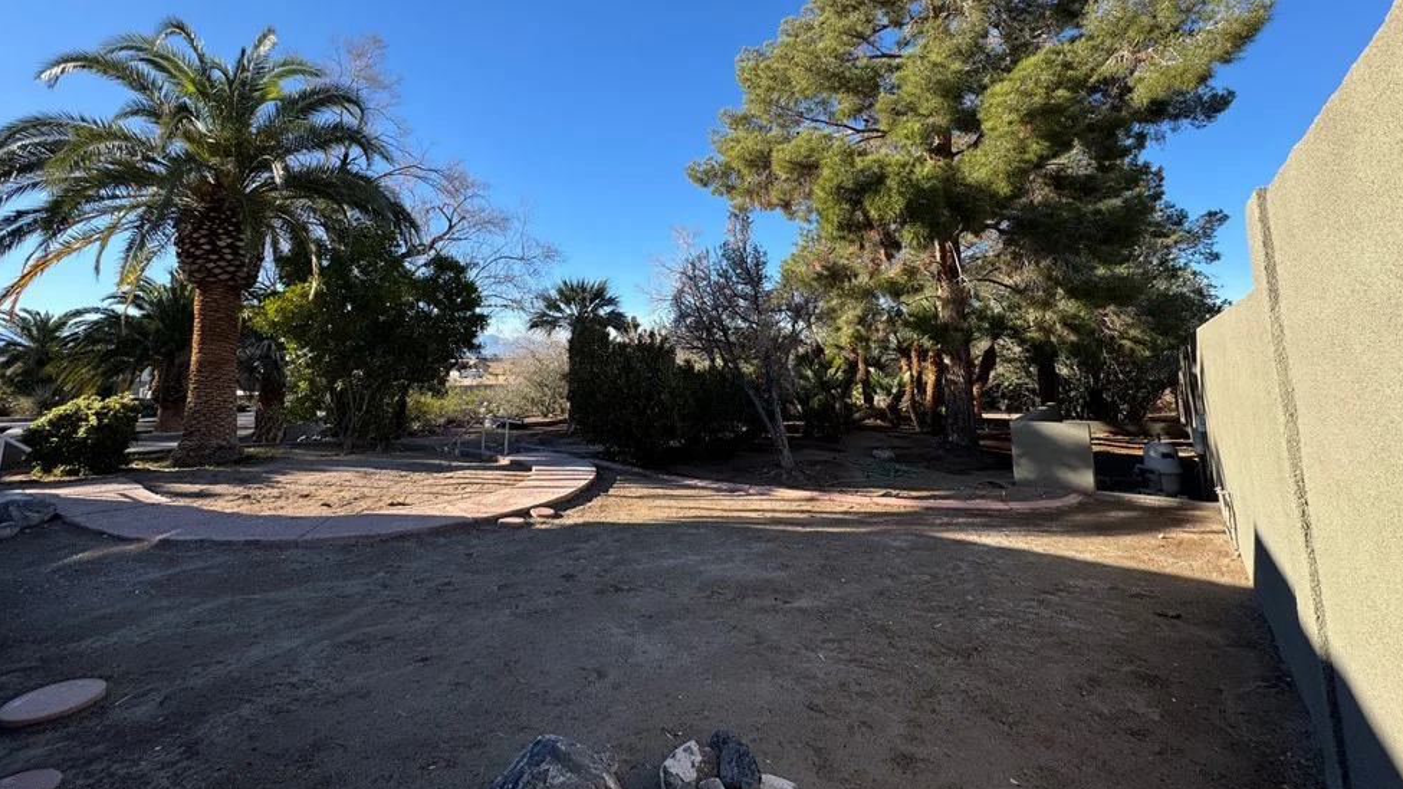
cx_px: 689
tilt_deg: +8.0
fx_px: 595
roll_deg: +1.0
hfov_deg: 99.4
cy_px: 276
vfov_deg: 65.6
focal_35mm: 16
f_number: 2.2
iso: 40
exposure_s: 1/849
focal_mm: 2.22
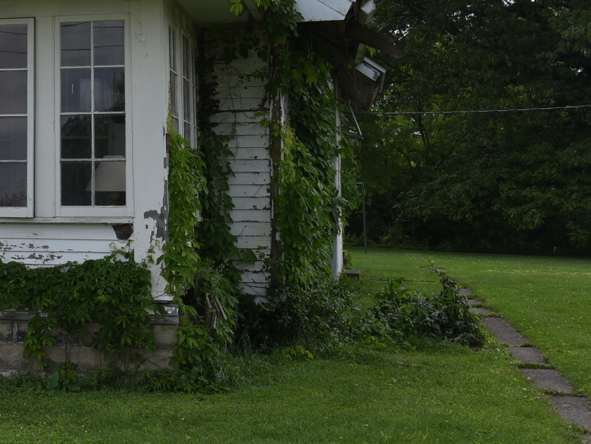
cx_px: -84
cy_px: 48
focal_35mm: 86
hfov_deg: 21.4
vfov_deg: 16.9
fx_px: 1468
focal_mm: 38
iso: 200
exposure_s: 1/320
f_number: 9
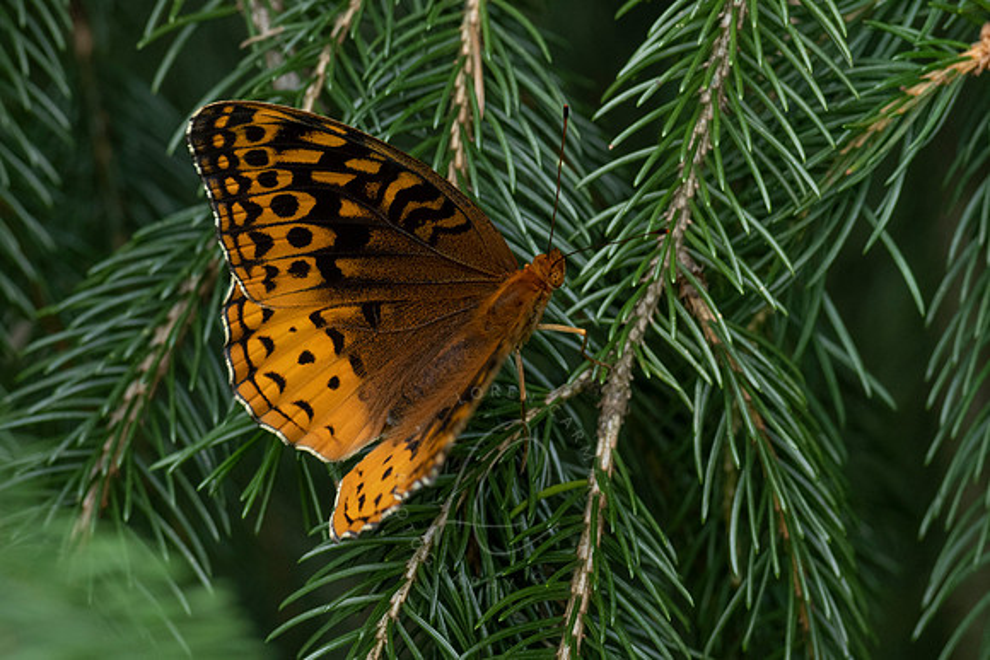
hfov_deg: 11.2
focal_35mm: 184
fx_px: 5047
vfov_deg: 7.5
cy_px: 429
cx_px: 555
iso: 640
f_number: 8
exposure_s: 1/320
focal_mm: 105
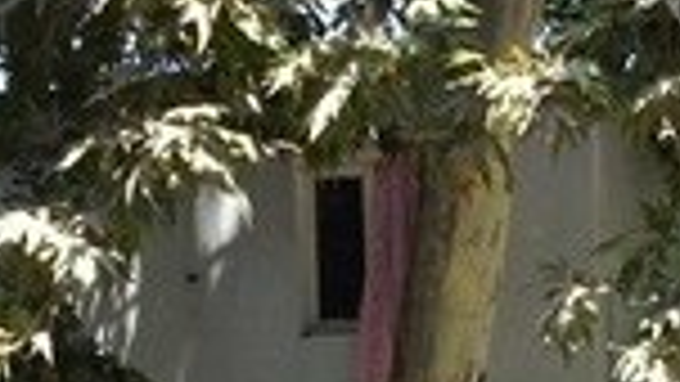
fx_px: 1876
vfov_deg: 9.9
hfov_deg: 20.2
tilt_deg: -7.2
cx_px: 608
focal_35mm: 104
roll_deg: +0.7
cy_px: 980
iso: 32
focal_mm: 4.15
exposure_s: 1/1014
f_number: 2.2
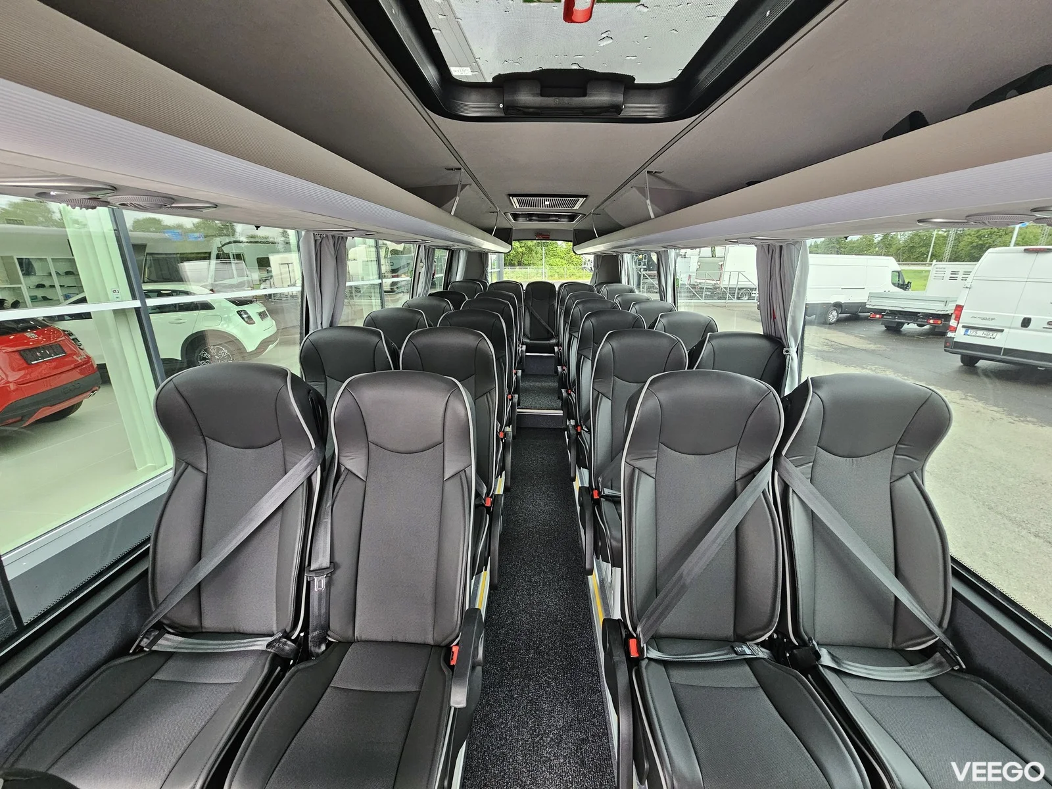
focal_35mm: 13
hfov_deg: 106.2
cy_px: 394
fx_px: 395
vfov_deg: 89.9
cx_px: 526
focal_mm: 2.2
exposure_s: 1/50
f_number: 2.2
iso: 200
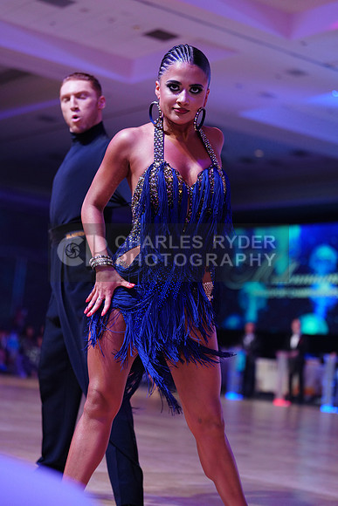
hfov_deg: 19.5
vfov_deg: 28.8
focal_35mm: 70
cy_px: 253
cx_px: 169
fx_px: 985
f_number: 2.8
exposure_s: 1/320
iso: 1600
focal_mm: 70
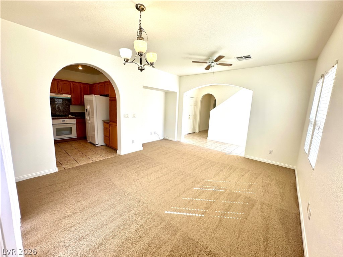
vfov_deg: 85.7
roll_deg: -2.6
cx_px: 172
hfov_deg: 102.1
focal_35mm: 14
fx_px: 139
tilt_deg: -8.9
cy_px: 128
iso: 40
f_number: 2.2
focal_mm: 2.22
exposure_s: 1/262
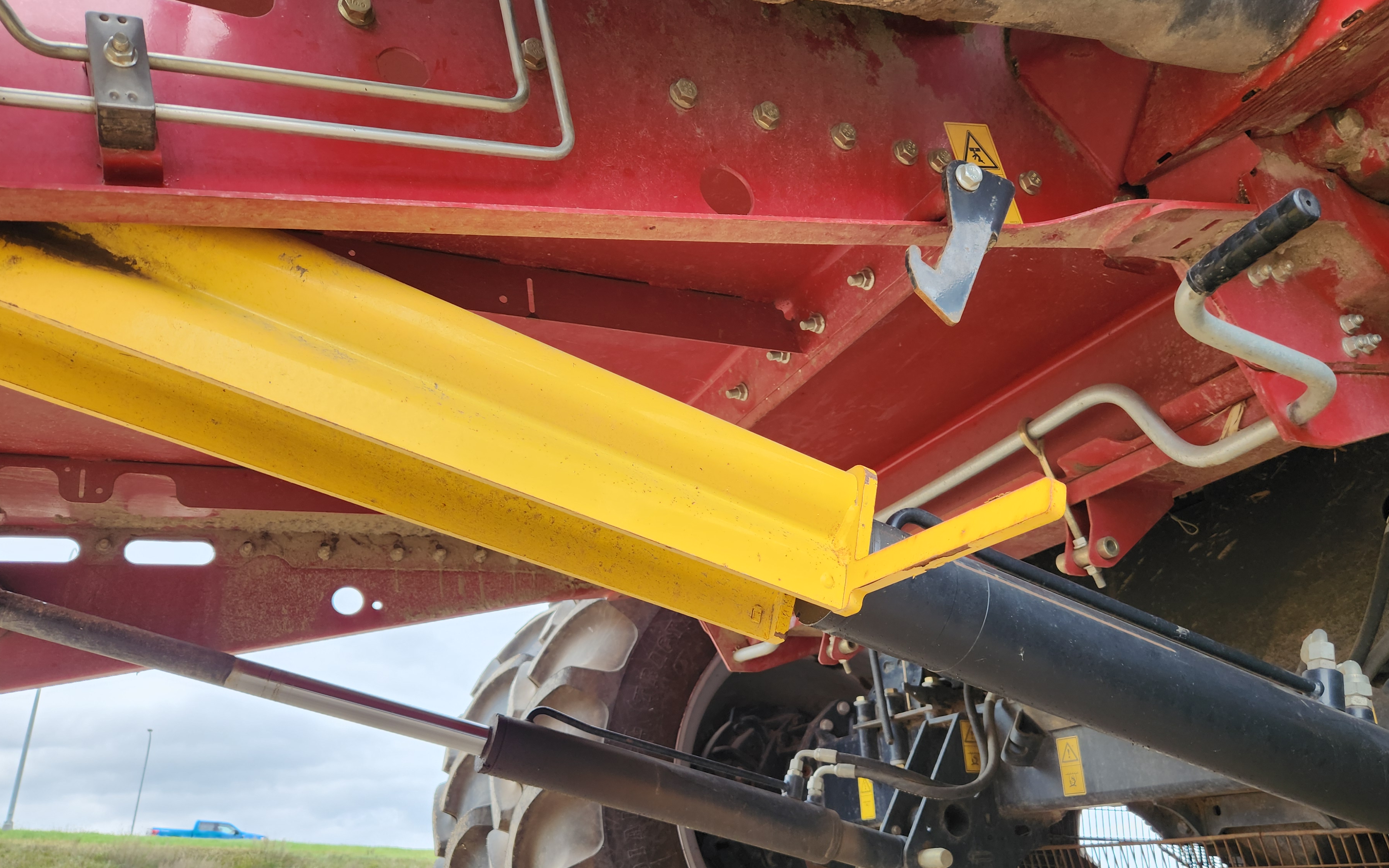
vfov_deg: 45.6
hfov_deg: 68.4
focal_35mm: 27
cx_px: 709
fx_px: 1022
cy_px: 540
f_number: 1.8
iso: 32
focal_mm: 5.4
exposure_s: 1/180
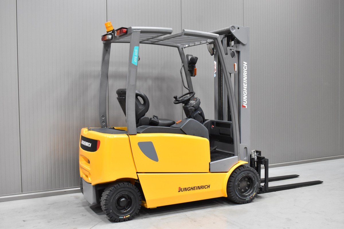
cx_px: 172
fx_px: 387
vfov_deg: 33.0
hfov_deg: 47.9
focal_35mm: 40
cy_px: 114
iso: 1600
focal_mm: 27
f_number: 5
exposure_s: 1/30
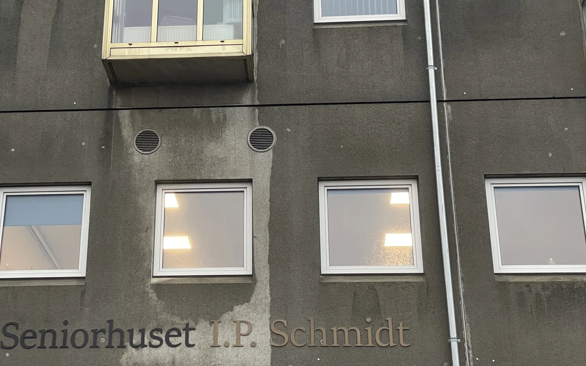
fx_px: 1166
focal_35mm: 73
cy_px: 122
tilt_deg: +25.1
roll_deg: -0.7
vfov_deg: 17.8
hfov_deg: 28.1
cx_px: 207
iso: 125
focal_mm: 6
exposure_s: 1/99
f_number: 2
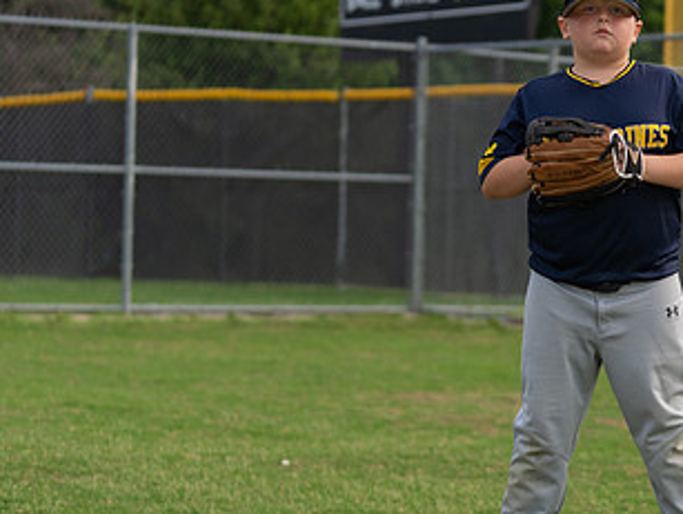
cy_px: 184
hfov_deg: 15.3
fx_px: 2509
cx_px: 639
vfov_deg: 11.7
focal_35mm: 127
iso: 160
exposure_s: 1/320
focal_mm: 70
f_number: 2.8
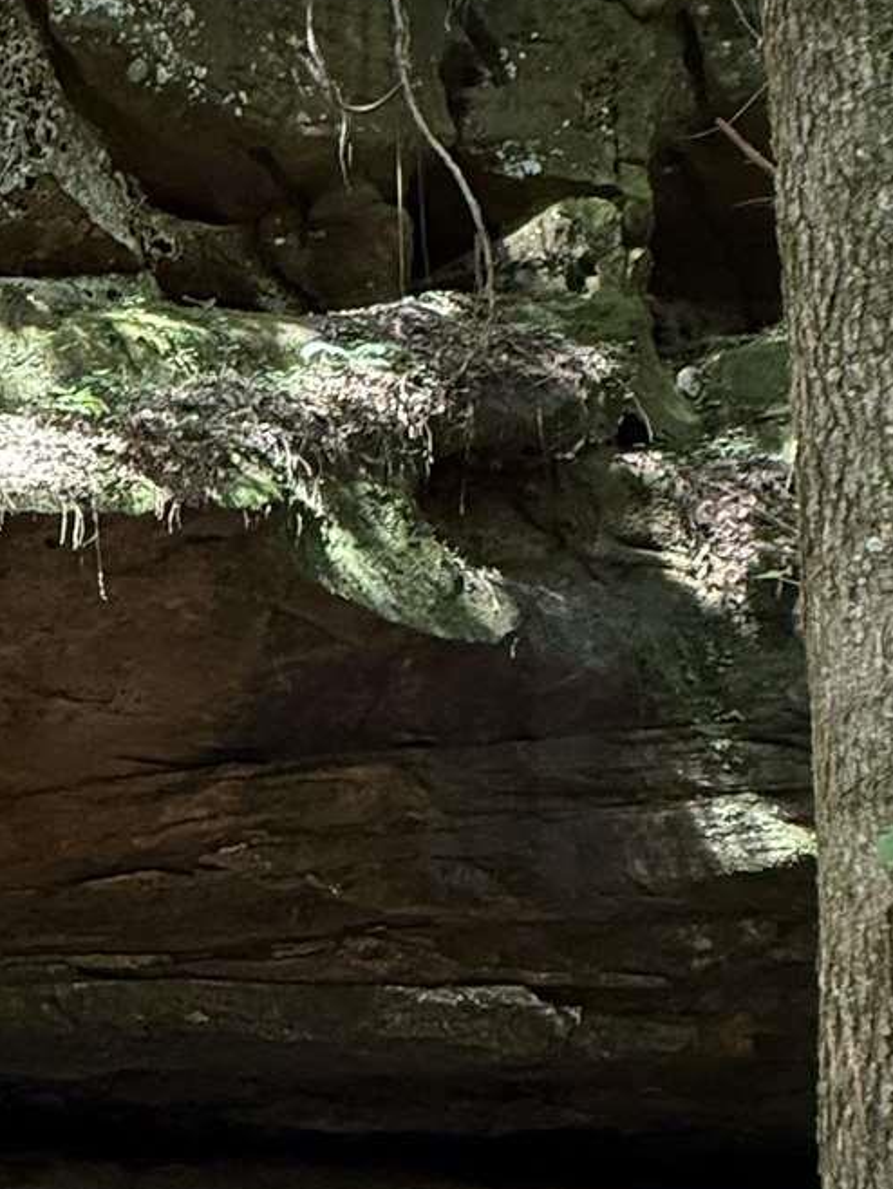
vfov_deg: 38.8
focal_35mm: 49
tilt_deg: +10.5
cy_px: 667
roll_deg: -2.2
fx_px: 1684
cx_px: -380
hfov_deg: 24.4
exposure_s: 1/60
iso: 400
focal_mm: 2.22
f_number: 2.2
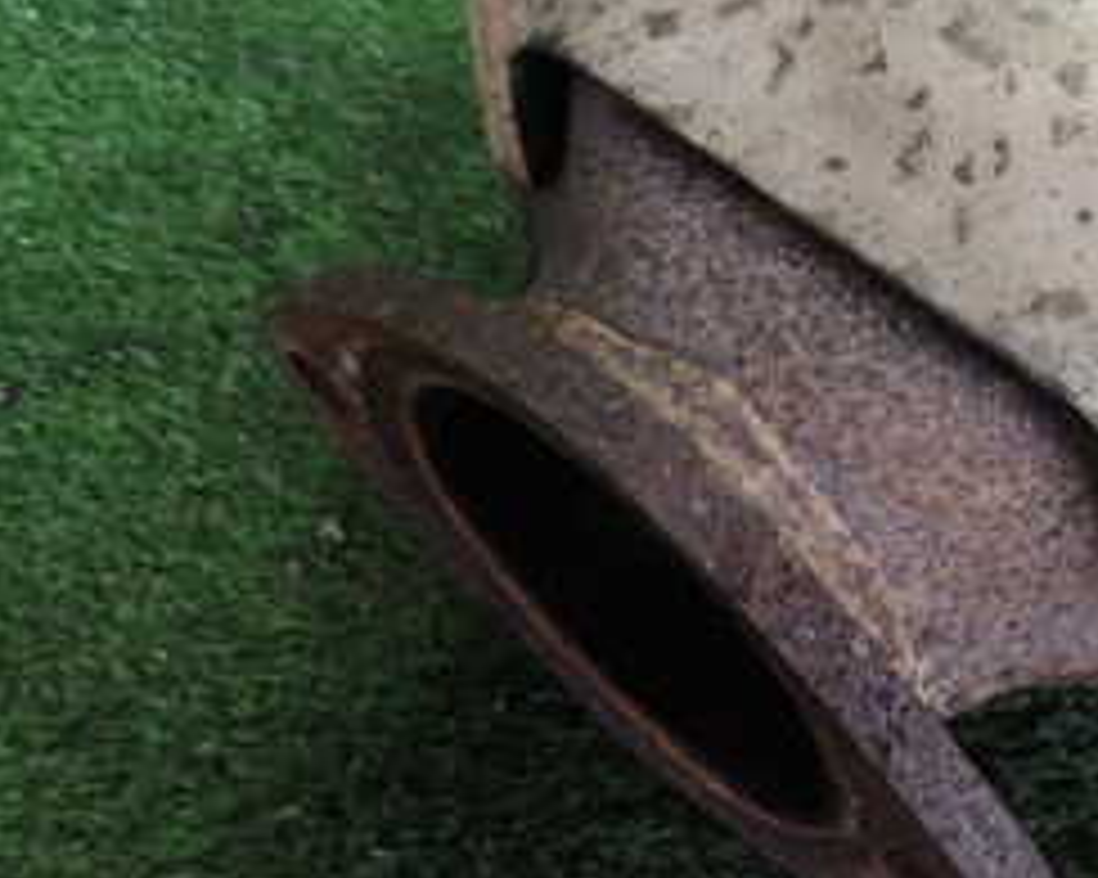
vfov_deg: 24.7
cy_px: 104
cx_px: 1156
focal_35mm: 60
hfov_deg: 29.0
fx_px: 1949
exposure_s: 1/100
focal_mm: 4.5
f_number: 2
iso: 200
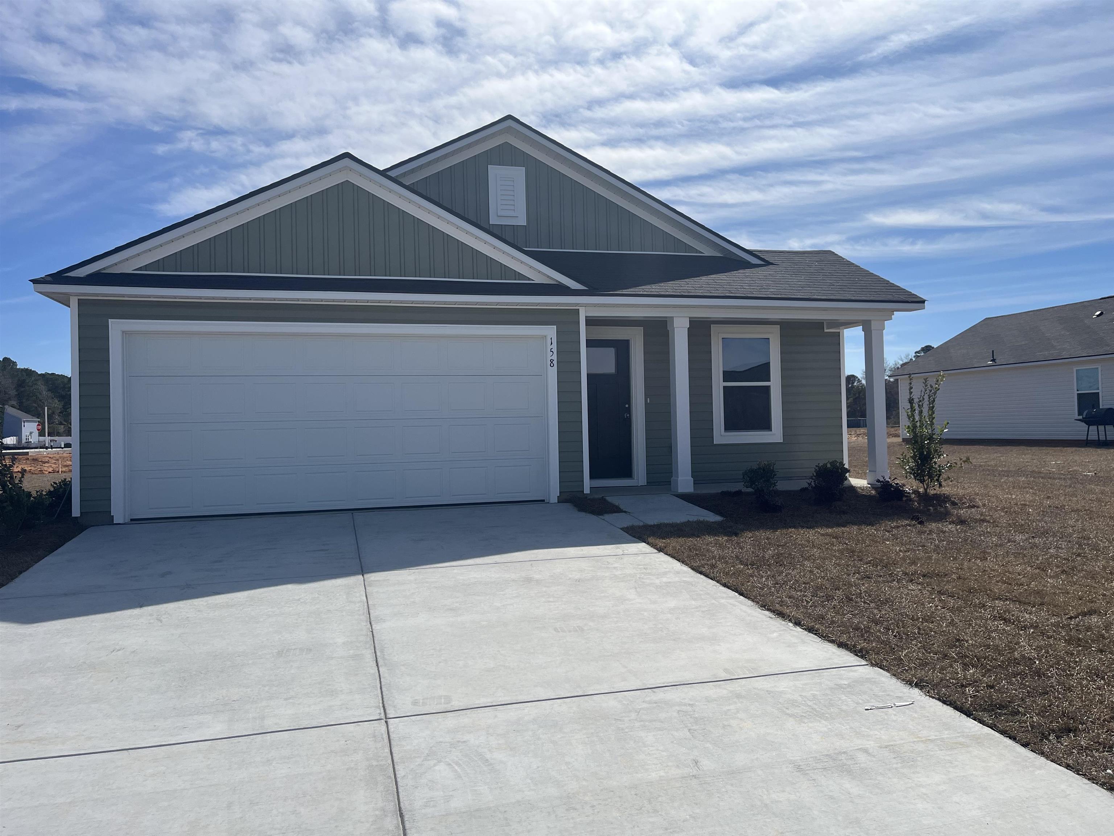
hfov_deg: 67.3
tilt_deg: +0.9
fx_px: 837
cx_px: 557
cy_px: 418
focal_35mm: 26
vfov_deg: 53.1
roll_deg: +1.2
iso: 50
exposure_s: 1/7353
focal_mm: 5.1
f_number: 1.6
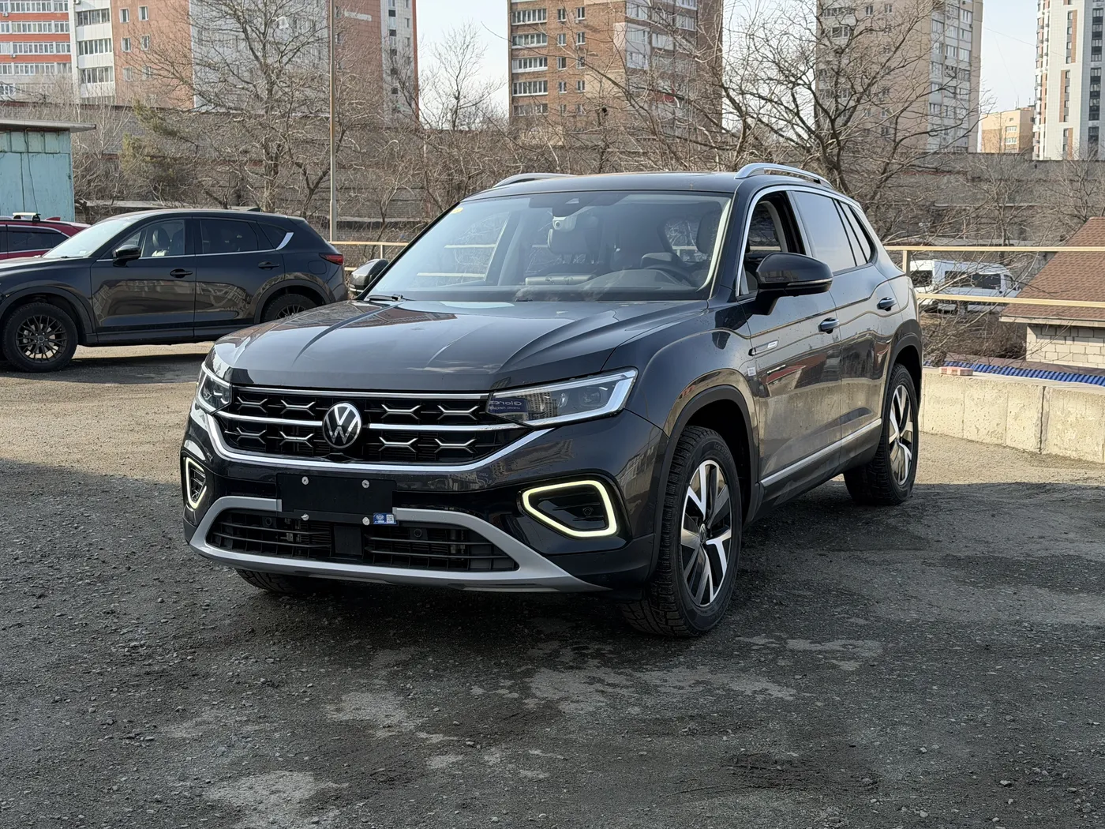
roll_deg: +0.6
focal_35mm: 48
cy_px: 414
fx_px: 1532
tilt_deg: -7.3
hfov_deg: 39.7
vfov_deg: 30.3
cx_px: 552
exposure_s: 1/1429
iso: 64
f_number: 1.78
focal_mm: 6.76
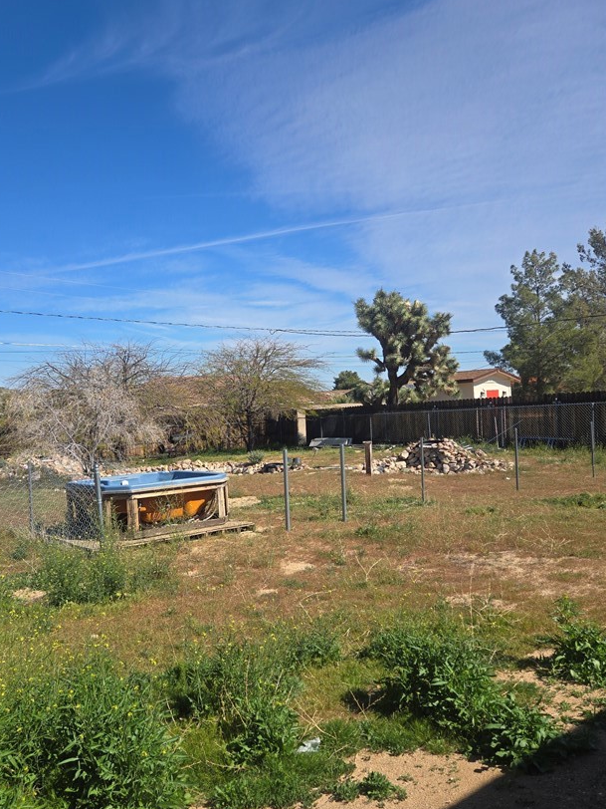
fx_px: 677
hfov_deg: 47.9
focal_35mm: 29
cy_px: 405
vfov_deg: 61.7
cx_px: 240
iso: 25
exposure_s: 1/2327
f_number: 1.8
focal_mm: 5.4
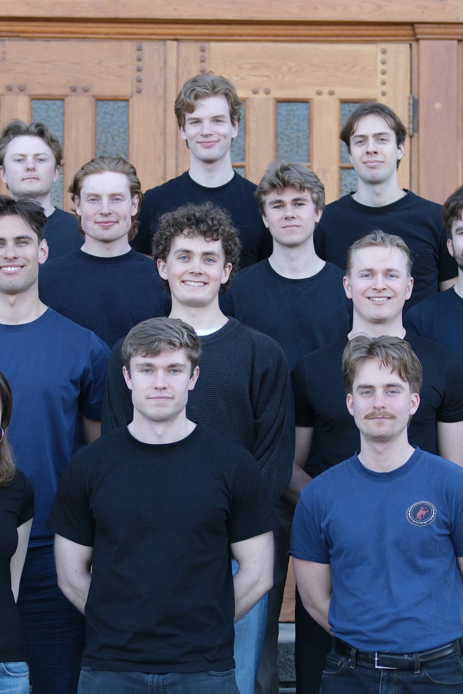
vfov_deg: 18.1
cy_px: 348
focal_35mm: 113
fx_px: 2180
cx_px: 157
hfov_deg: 12.1
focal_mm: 50
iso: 125
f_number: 2.8
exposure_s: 1/170
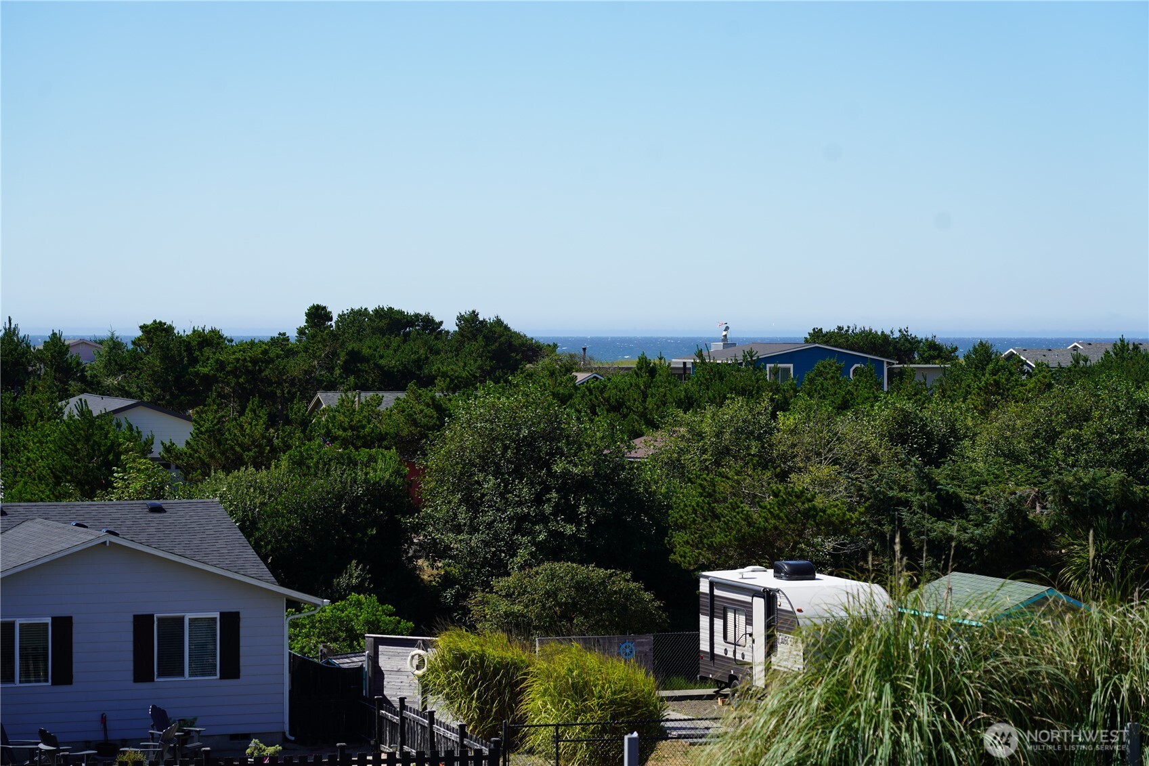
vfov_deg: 13.0
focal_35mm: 105
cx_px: 574
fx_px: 3351
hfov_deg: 19.5
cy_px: 383
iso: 100
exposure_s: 1/500
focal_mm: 105
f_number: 5
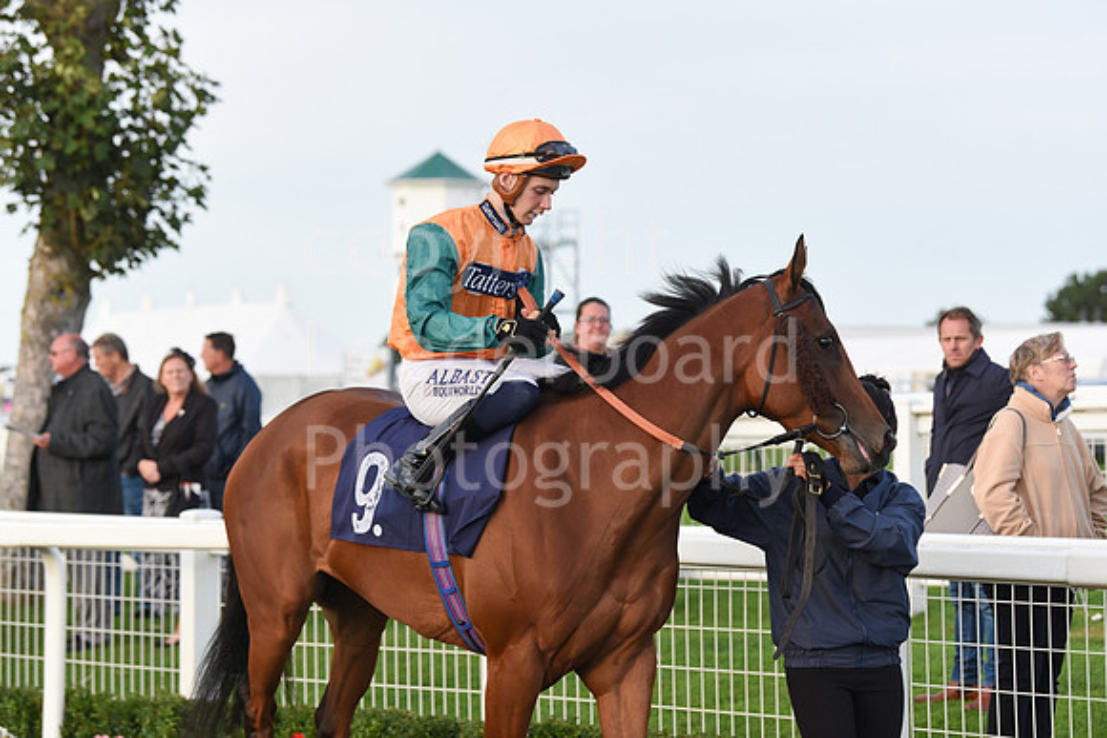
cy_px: 369
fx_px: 3137
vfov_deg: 13.4
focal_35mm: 102
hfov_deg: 20.0
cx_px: 554
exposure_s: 1/1000
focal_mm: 102
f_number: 4.5
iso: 1000
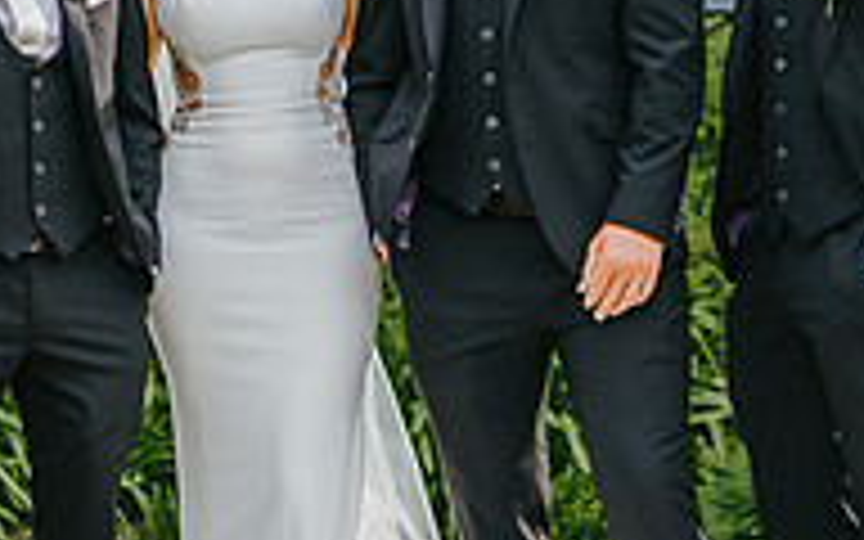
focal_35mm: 276
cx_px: 117
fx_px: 6499
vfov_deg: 4.8
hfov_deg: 7.6
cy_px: 229
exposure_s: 1/640
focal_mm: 85
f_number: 2.8
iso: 100
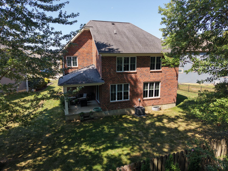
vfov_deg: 56.8
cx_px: 114
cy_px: 86
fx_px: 158
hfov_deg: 71.6
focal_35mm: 24
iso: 100
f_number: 1.8
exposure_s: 1/100
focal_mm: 8.67
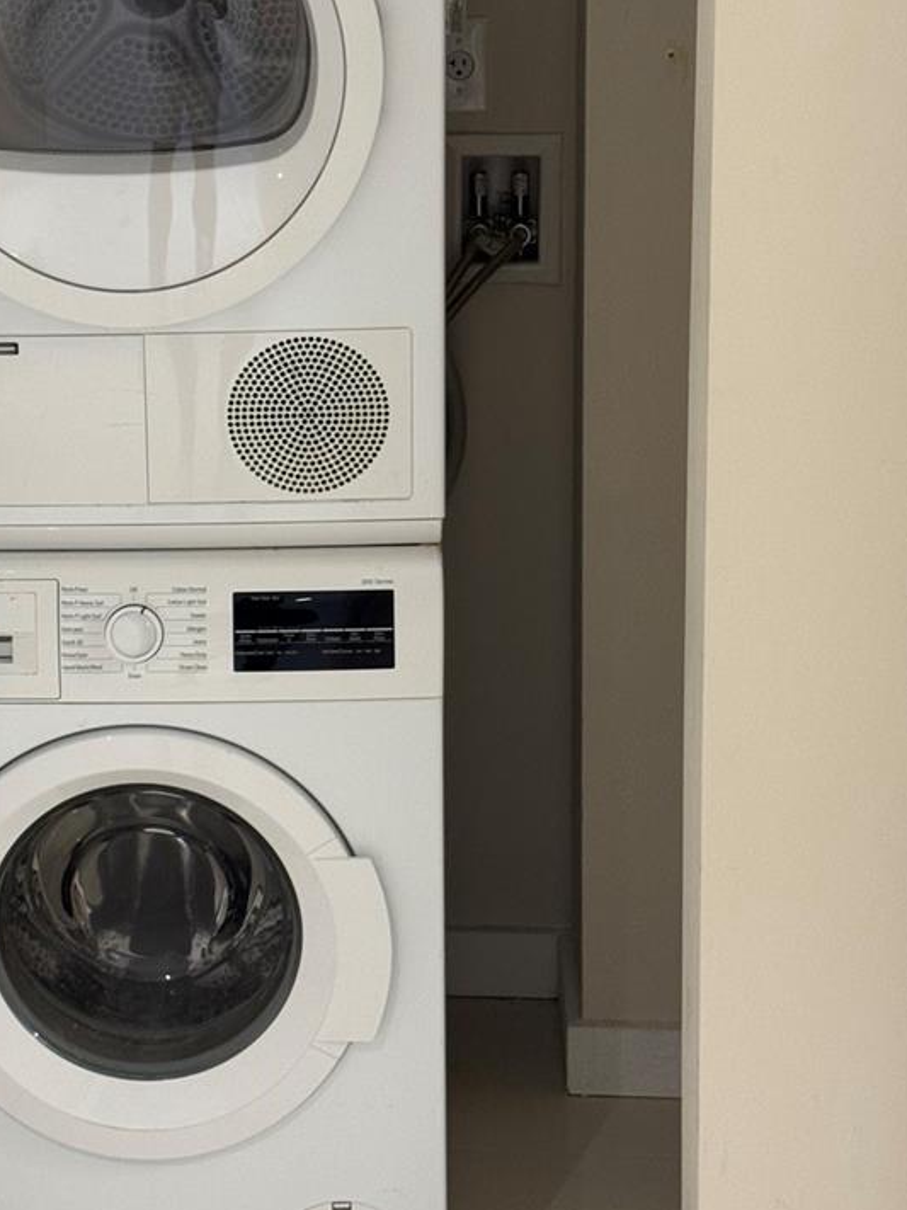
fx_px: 2831
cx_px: 174
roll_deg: +2.8
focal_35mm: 81
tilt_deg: -12.8
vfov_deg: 24.1
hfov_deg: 18.0
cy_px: 446
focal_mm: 6.76
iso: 200
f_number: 1.78
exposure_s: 1/40
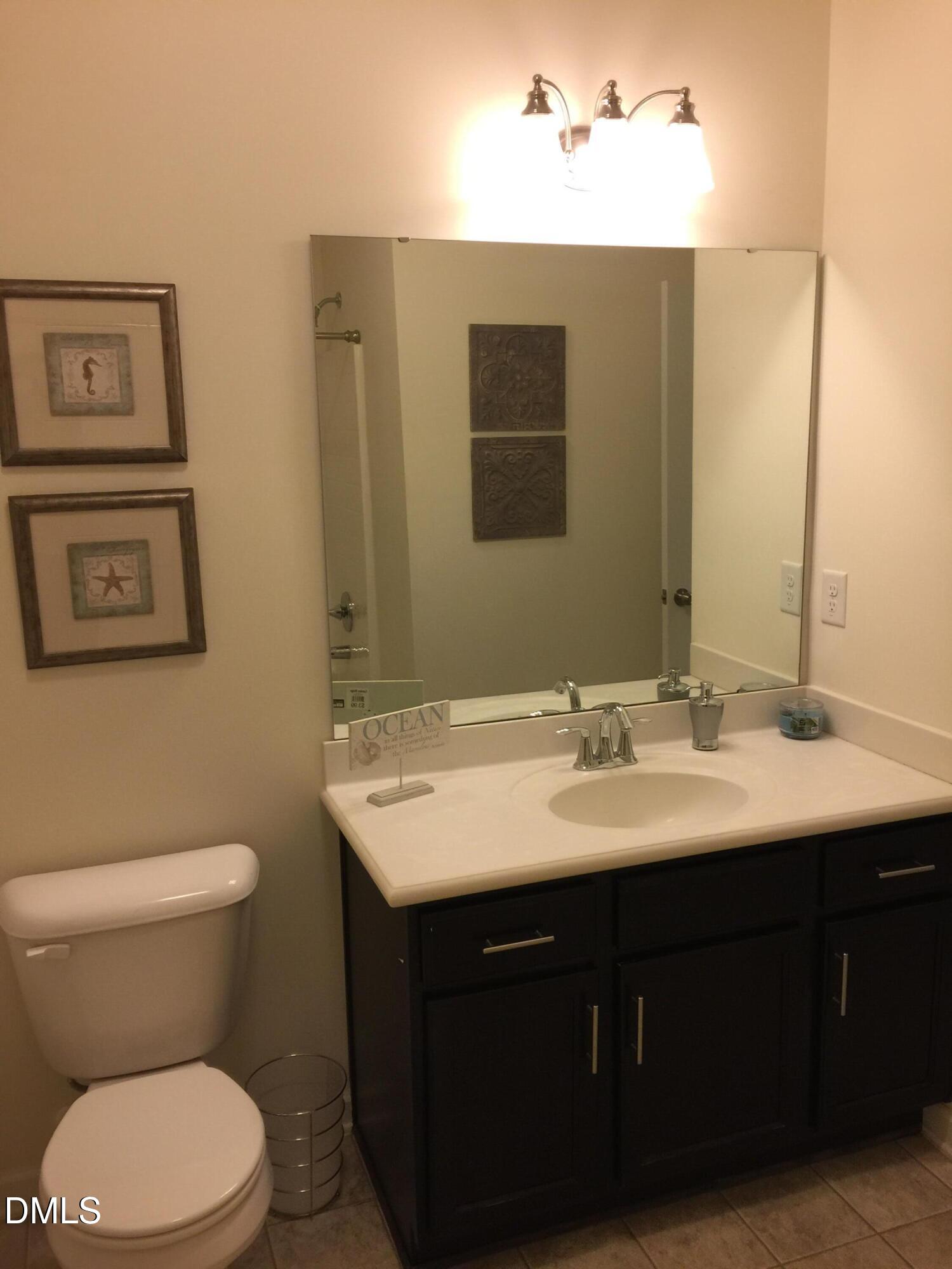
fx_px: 1063
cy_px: 634
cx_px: 476
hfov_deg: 48.2
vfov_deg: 61.7
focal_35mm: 29
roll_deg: +0.9
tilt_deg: -9.7
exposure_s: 1/30
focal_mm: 4.15
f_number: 2.2
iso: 40
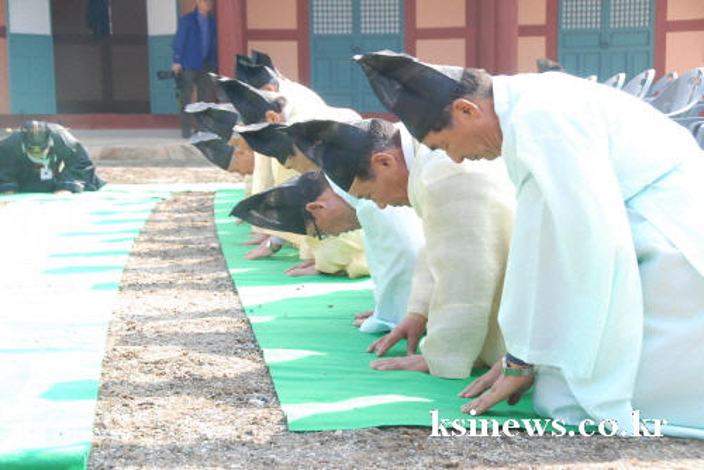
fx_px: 1614
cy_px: 235
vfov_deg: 16.6
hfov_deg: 24.6
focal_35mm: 82
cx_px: 352
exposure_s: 1/320
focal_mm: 55
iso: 800
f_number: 9
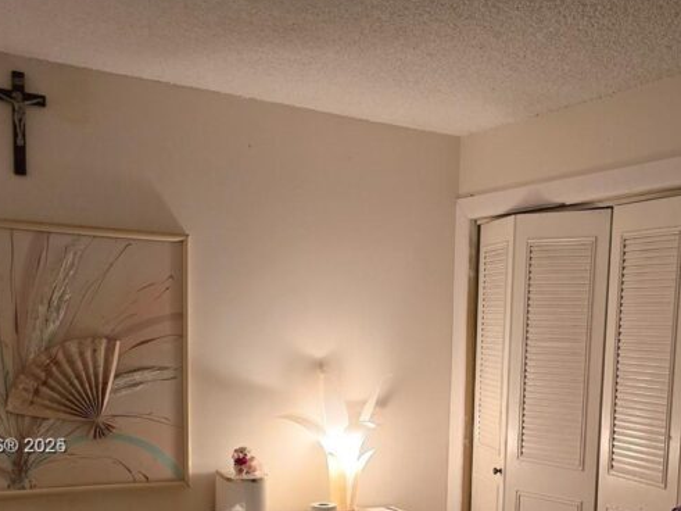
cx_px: 492
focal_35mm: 48
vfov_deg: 29.2
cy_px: 447
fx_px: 944
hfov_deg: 38.8
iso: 800
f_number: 1.7
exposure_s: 1/120
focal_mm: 6.3
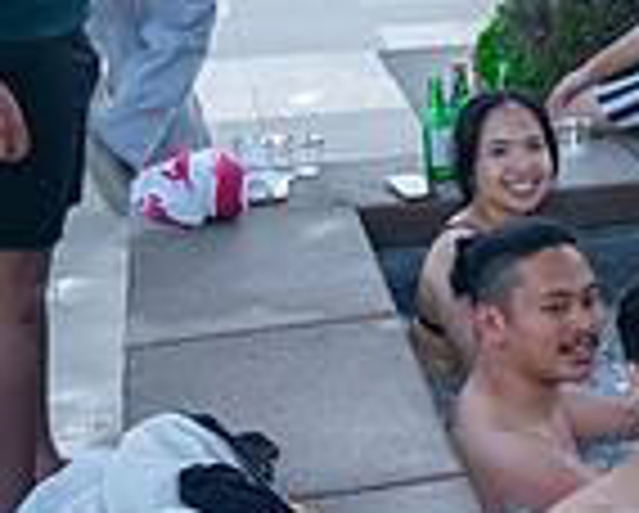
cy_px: 259
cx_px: 945
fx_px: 1742
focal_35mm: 92
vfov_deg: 16.7
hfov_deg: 18.5
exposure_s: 1/160
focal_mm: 24
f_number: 2.8
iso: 640
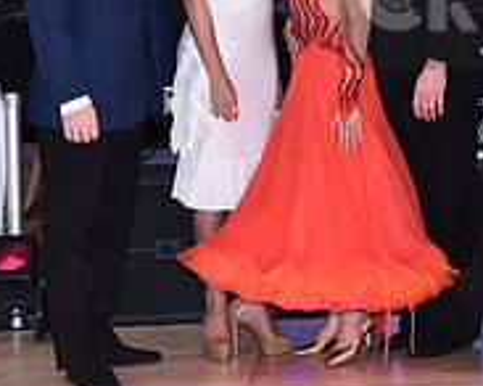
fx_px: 2128
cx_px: 626
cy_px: -1
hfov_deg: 12.6
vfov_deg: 10.3
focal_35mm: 149
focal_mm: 50
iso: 2000
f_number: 5
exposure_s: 1/250
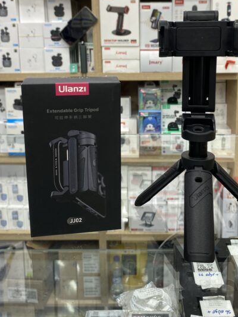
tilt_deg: -9.0
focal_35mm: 39
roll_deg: -0.3
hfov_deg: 36.7
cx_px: 145
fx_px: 357
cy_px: 108
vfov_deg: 47.2
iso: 40
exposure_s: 1/100
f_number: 1.8
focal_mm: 4.25
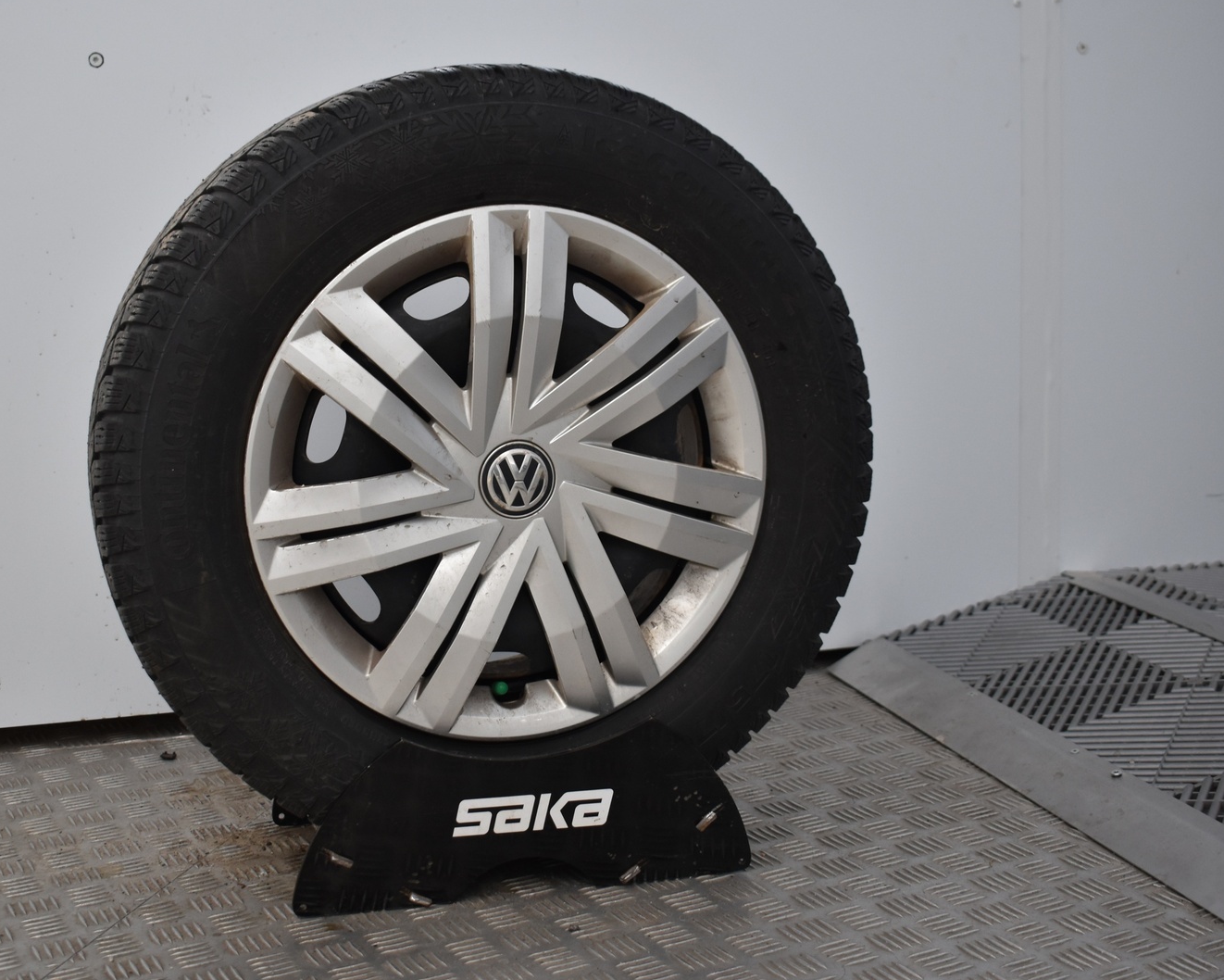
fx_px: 1687
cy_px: 488
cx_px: 481
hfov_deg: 39.7
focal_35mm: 47
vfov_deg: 32.4
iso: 500
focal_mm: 27
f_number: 4
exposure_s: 1/40
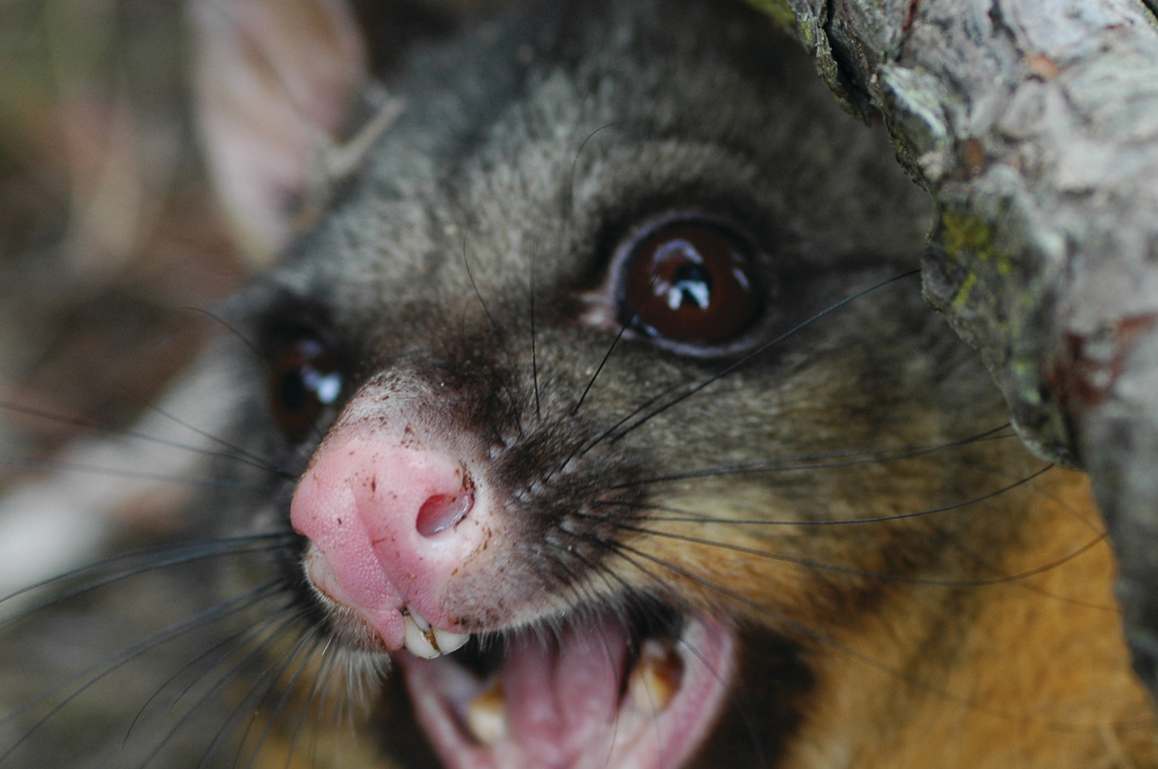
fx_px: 3406
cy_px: 505
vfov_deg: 12.9
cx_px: 573
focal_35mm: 106
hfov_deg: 19.3
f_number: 4
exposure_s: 1/125
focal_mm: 50
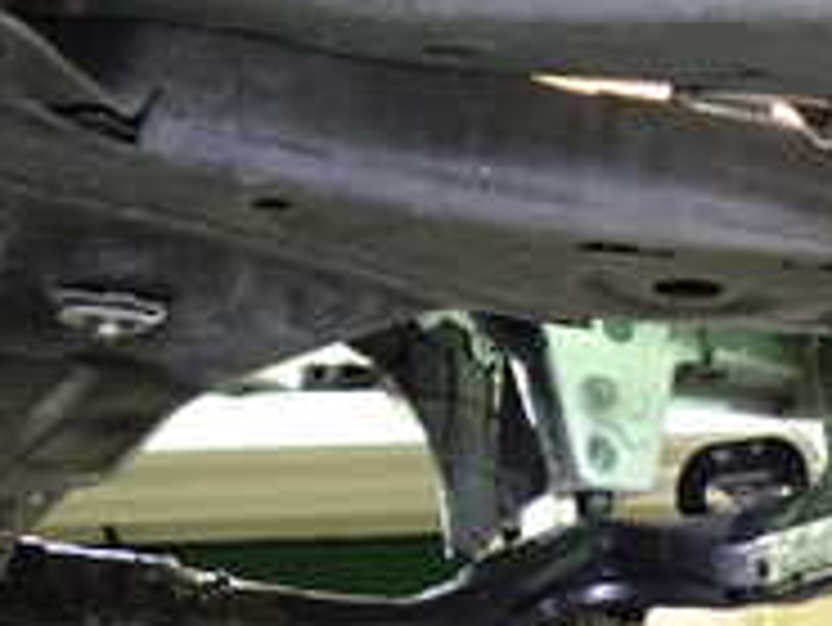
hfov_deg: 23.1
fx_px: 1948
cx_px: 836
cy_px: 63
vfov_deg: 17.9
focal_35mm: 81
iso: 800
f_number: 2
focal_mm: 4.5
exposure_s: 1/30
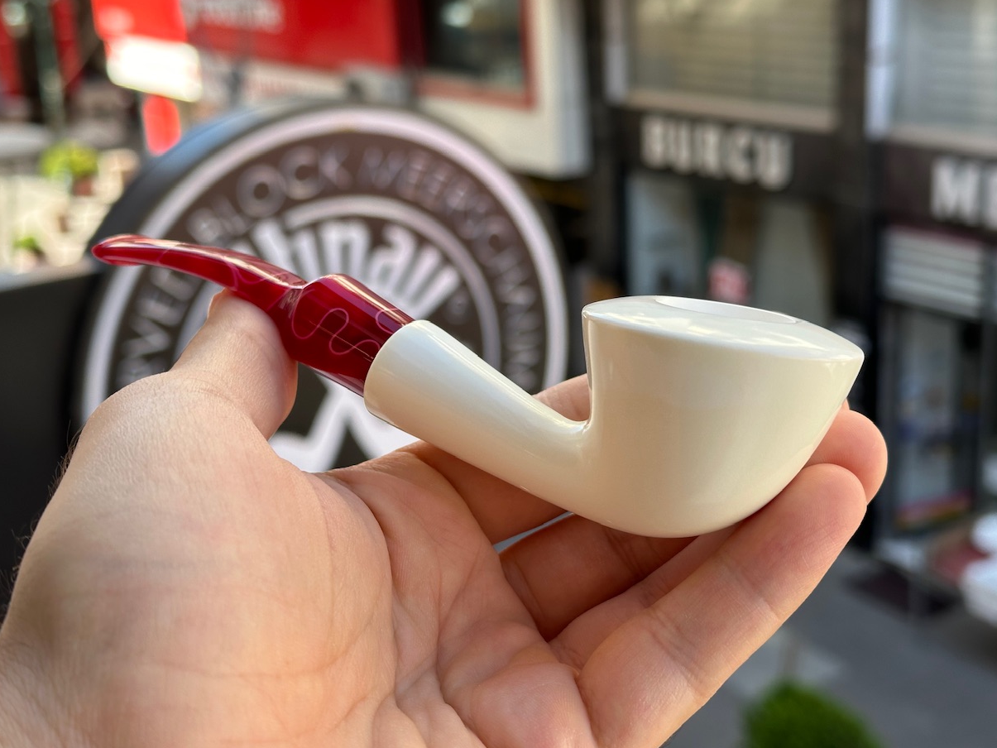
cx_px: 474
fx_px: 1469
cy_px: 352
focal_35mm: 51
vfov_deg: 28.6
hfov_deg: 37.5
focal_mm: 6.86
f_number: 1.78
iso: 64
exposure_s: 1/464
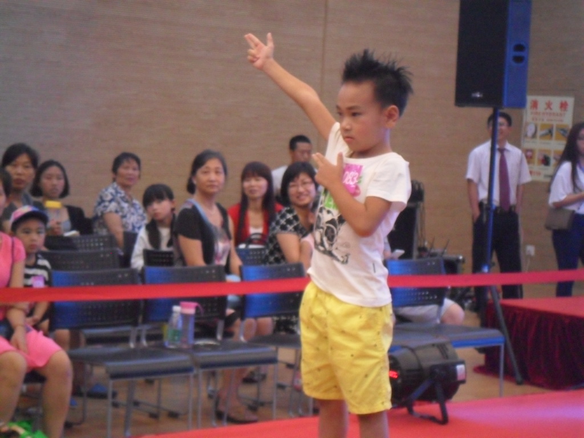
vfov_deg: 13.7
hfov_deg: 18.2
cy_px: 219
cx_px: 292
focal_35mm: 108
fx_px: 1822
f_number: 5
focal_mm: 19.6
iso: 640
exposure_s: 1/20
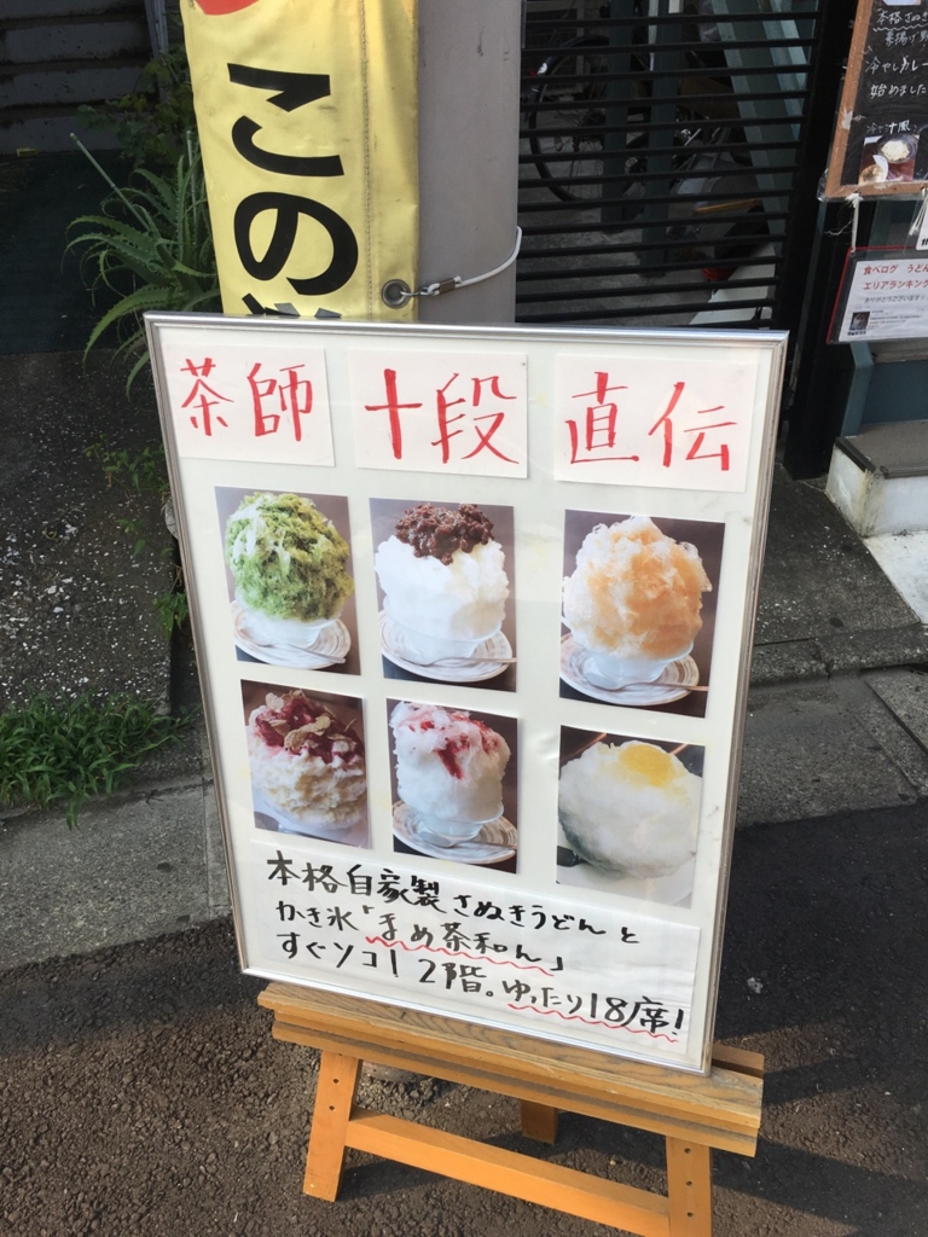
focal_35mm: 29
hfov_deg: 48.2
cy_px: 618
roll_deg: +1.3
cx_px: 464
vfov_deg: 61.7
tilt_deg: -33.0
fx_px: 1037
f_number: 2.2
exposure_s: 1/394
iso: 25
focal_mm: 4.15
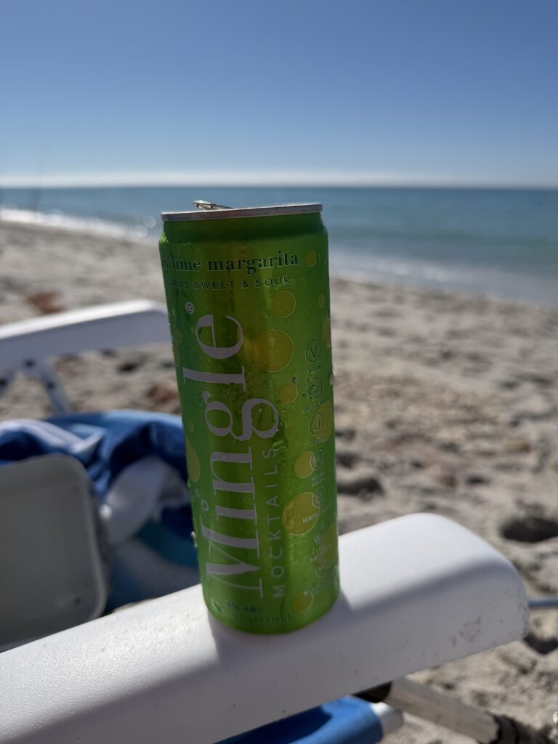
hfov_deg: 56.8
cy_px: 372
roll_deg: -0.1
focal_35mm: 24
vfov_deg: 71.6
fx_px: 516
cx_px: 279
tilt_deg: -19.4
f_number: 1.78
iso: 80
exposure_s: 1/14286
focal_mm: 6.76
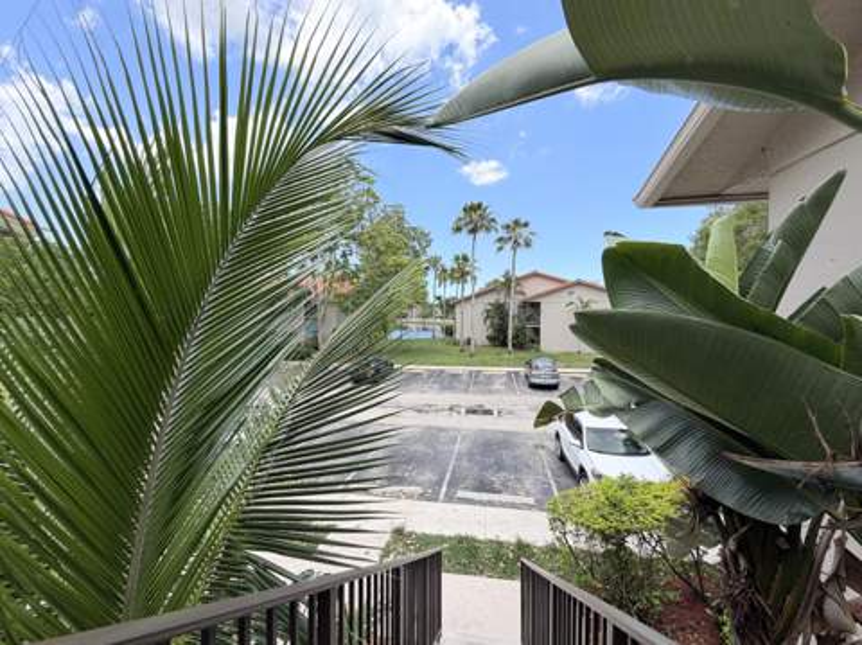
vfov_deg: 85.6
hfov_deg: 102.1
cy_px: 322
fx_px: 348
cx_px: 431
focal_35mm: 14
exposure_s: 1/770
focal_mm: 2.22
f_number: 2.2
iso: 40
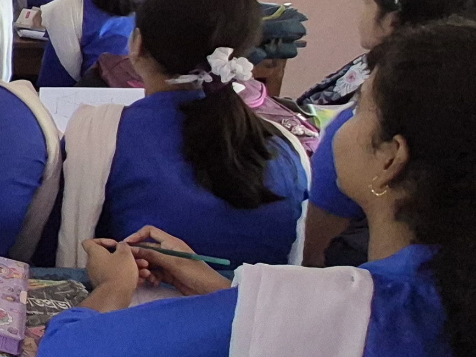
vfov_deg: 23.7
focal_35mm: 60
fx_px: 825
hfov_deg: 18.8
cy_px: 25
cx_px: -490
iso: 400
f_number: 2.2
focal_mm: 1.74
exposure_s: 1/50
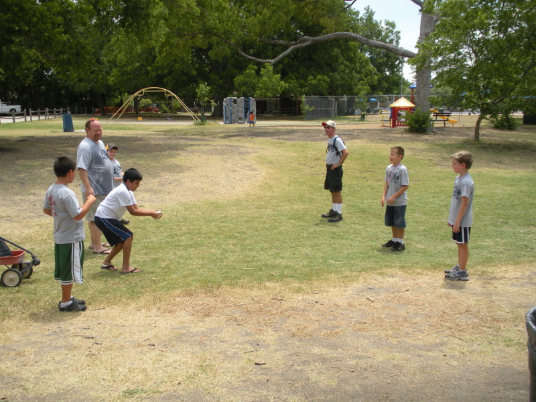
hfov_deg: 51.4
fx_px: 557
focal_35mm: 36
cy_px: 201
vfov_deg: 39.7
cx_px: 268
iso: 88
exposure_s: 1/620
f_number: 3.5
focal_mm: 6.3
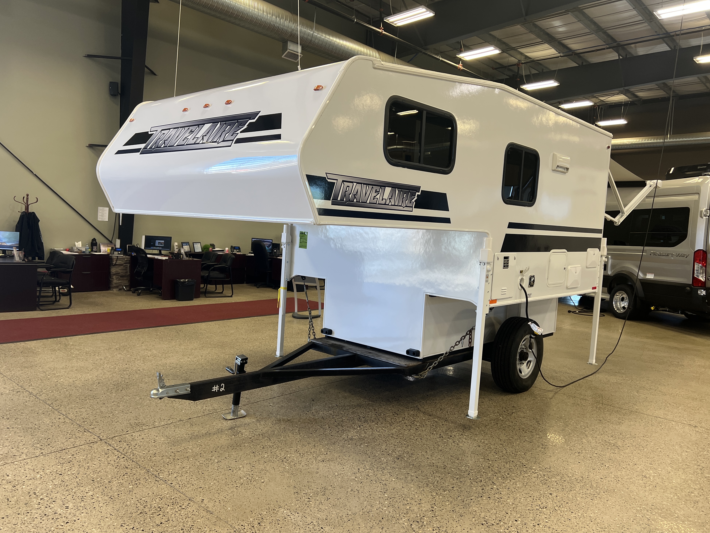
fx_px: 554
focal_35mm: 27
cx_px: 362
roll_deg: -3.5
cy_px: 264
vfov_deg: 51.4
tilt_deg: -3.9
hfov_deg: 65.3
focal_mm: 5.7
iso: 80
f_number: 1.5
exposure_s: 1/121
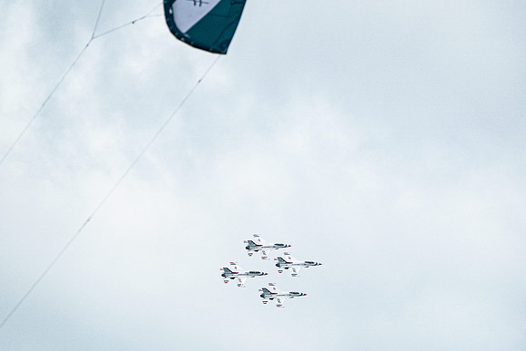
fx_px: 11930
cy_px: 285
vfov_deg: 1.7
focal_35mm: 816
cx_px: 305
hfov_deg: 2.5
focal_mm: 400
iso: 800
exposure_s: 1/2000
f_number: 8
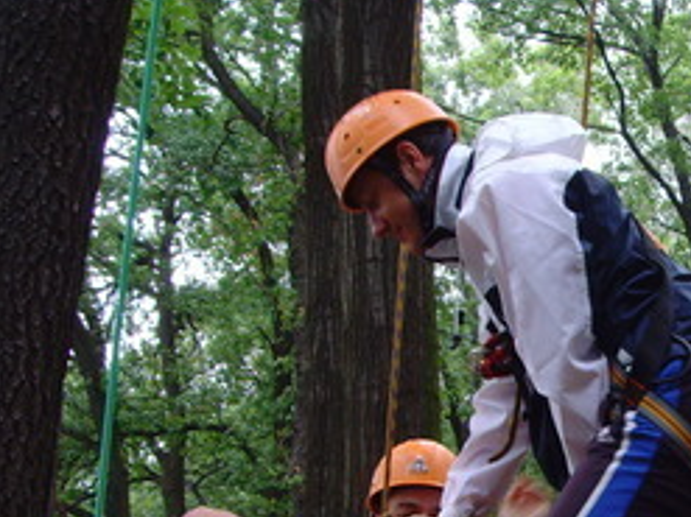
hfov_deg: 23.7
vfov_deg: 18.4
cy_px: 460
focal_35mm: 79
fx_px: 1576
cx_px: 688
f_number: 3.5
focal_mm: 6.6
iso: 160
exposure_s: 1/45
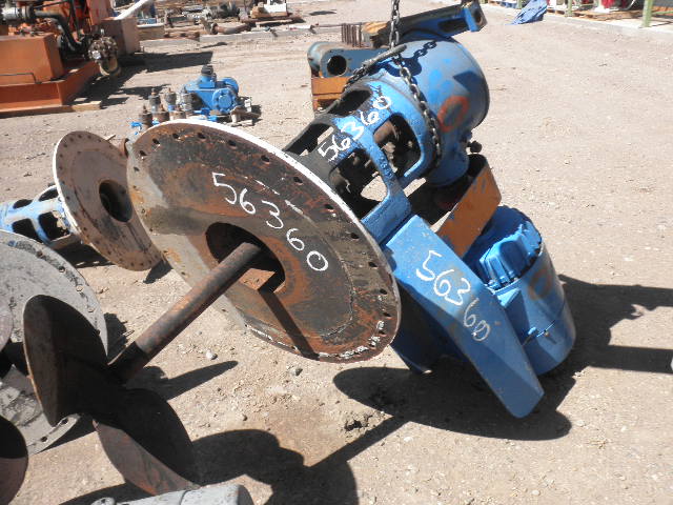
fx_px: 680
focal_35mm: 35
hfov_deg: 52.6
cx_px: 336
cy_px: 252
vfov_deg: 40.7
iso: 64
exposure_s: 1/80
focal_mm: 6.1
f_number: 9.1
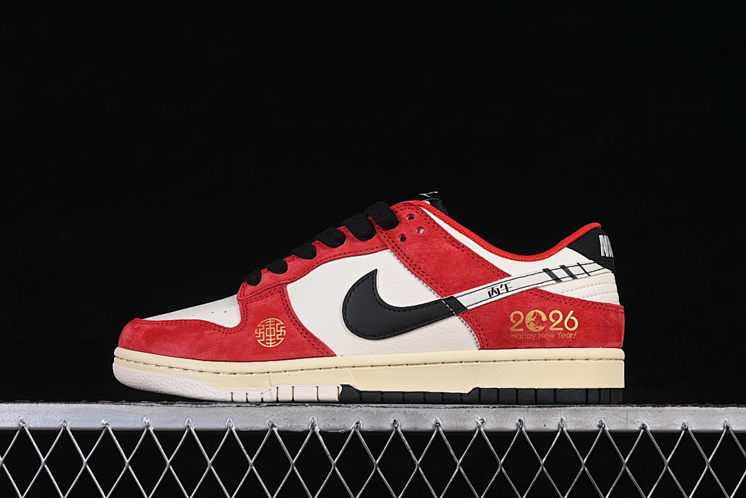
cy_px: 249
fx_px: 1554
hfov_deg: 27.0
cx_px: 373
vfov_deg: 18.2
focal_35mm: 75
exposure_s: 1/80
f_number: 8
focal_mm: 50
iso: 160
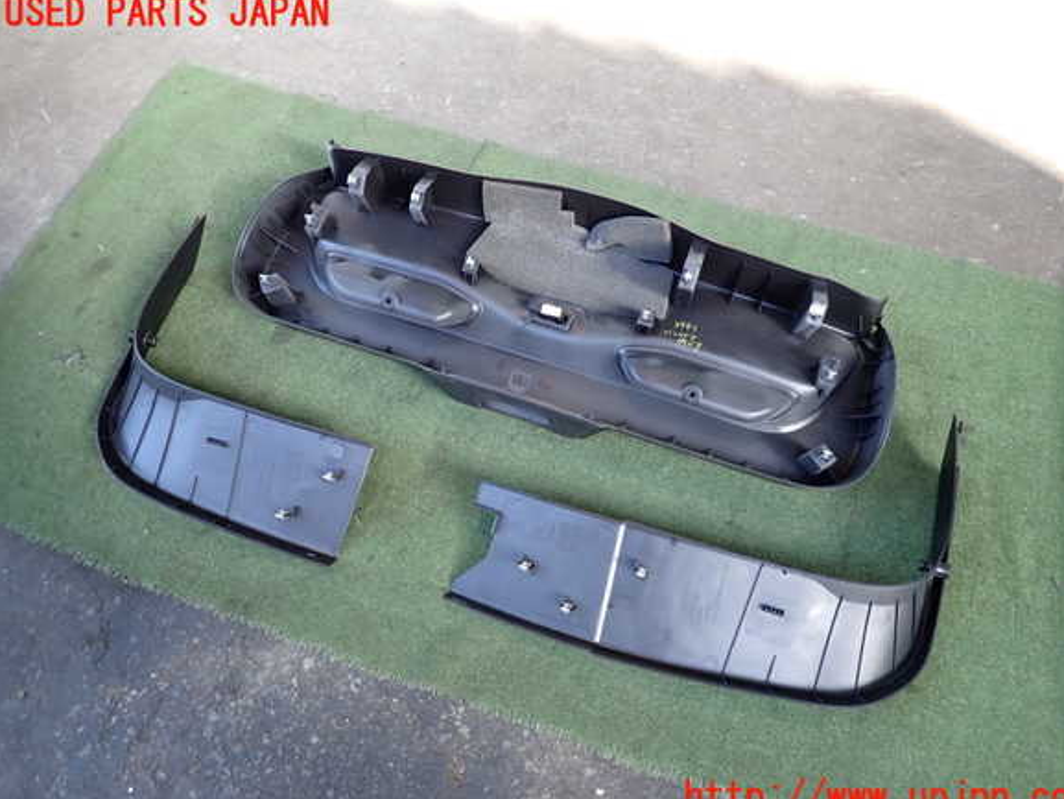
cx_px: 548
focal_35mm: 26
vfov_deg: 53.1
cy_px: 406
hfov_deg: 67.3
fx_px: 799
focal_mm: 4.5
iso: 200
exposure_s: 1/100
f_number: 2
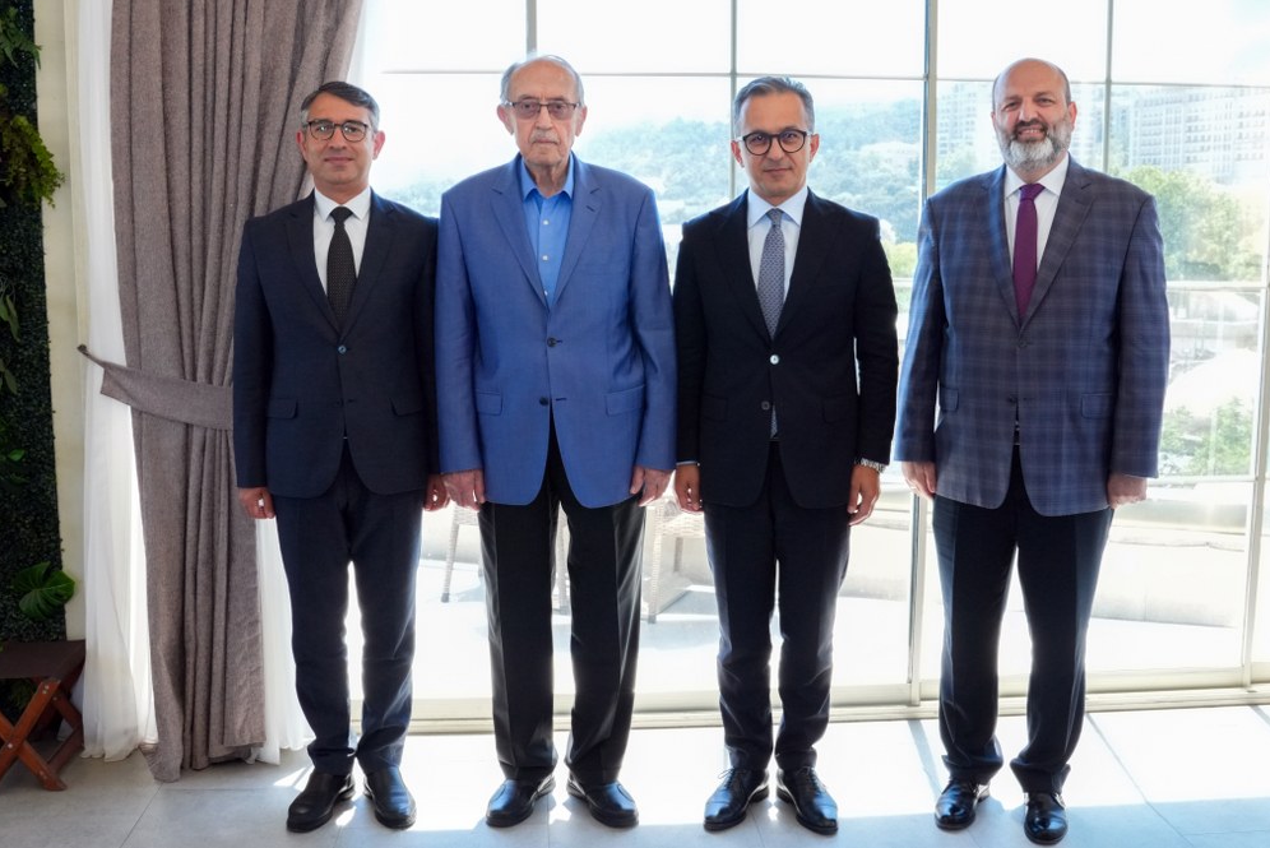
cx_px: 643
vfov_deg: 36.0
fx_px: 1306
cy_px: 415
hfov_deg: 51.9
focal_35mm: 37
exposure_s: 1/160
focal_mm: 24
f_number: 11
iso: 2000
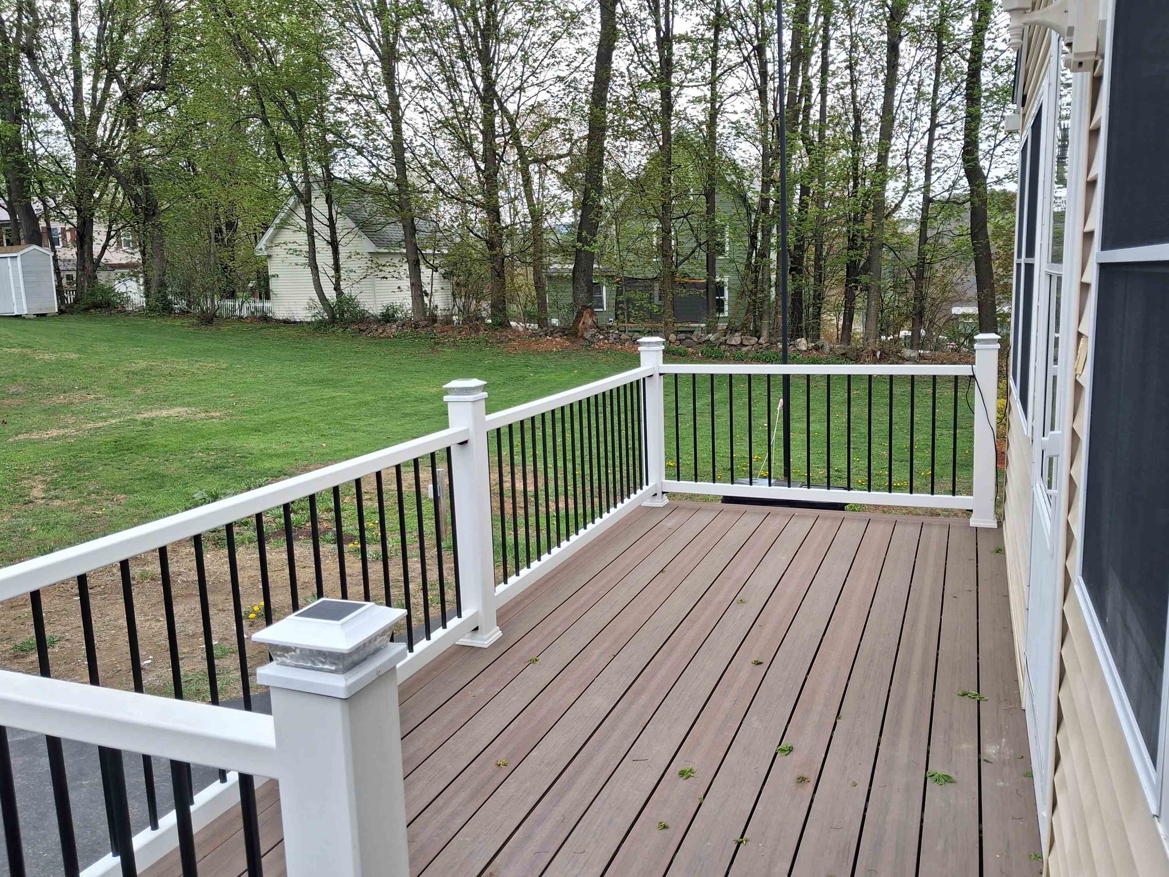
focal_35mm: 28
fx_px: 946
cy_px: 441
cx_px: 591
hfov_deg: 63.4
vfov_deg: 49.8
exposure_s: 1/242
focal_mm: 4
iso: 20
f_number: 1.8
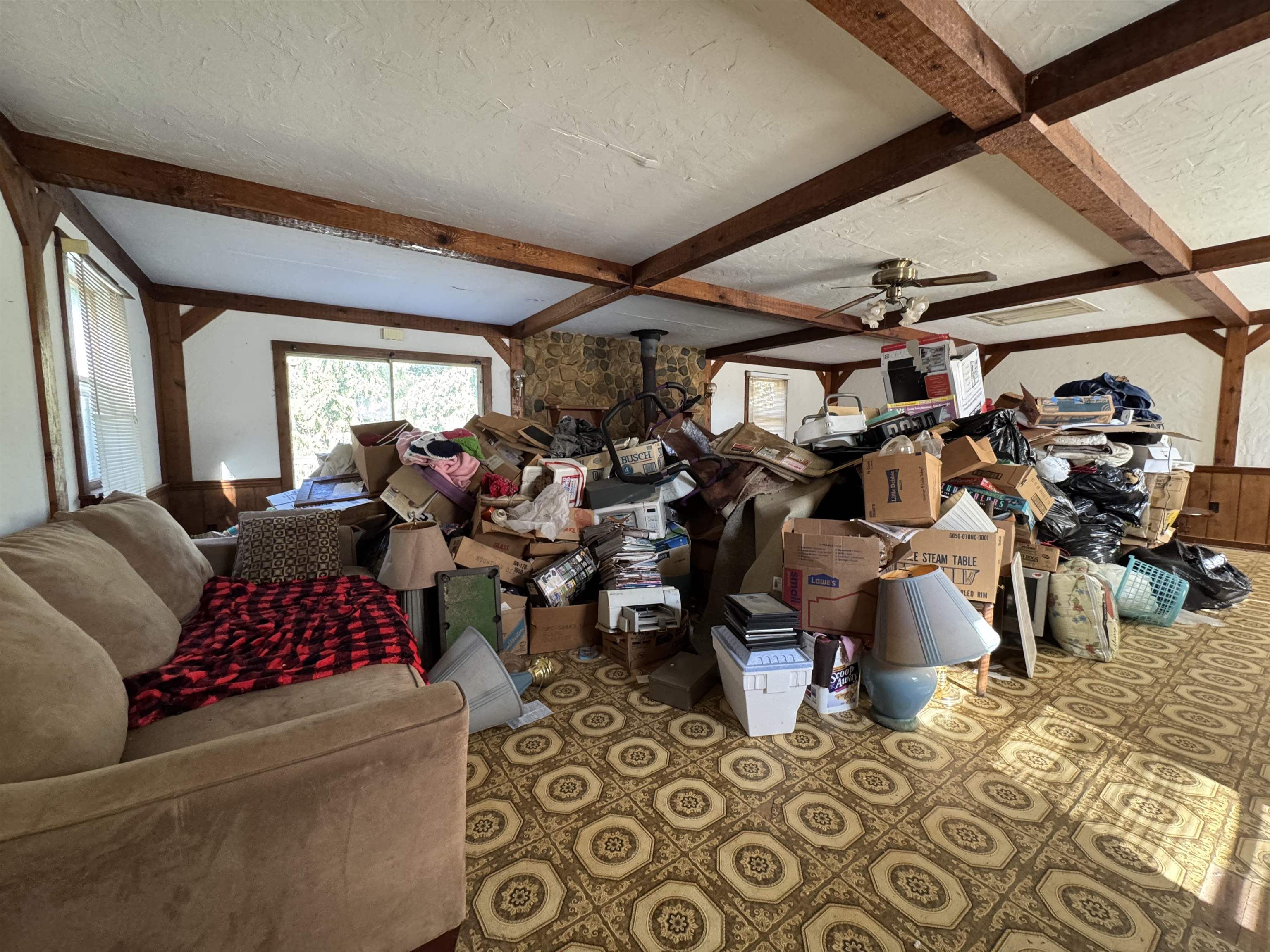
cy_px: 476
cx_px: 635
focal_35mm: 14
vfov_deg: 85.7
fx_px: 514
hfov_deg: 102.1
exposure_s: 1/60
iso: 500
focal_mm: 2.22
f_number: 2.2
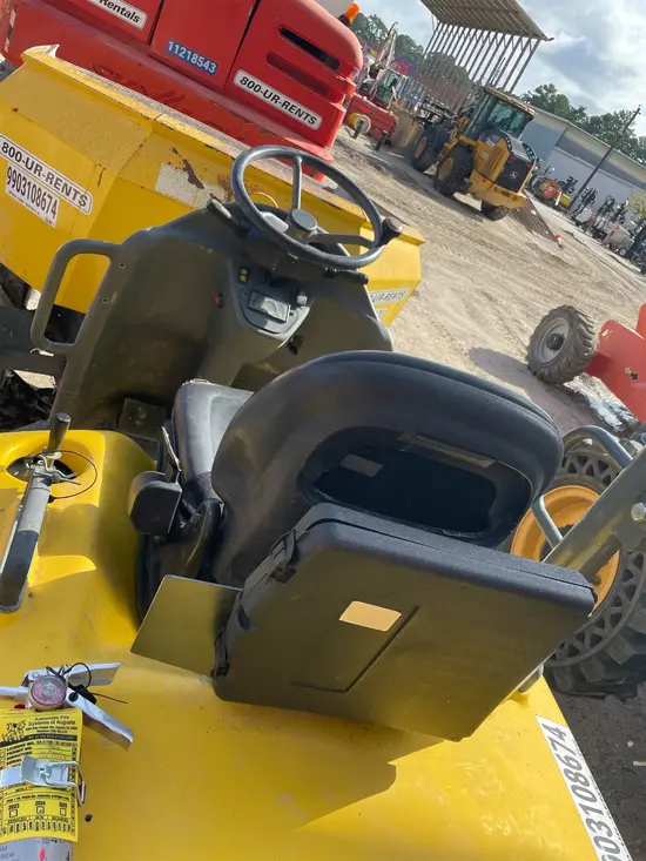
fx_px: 647
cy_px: 430
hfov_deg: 53.1
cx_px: 323
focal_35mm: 26
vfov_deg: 67.3
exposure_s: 1/1319
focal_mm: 4.2
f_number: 1.6
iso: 32
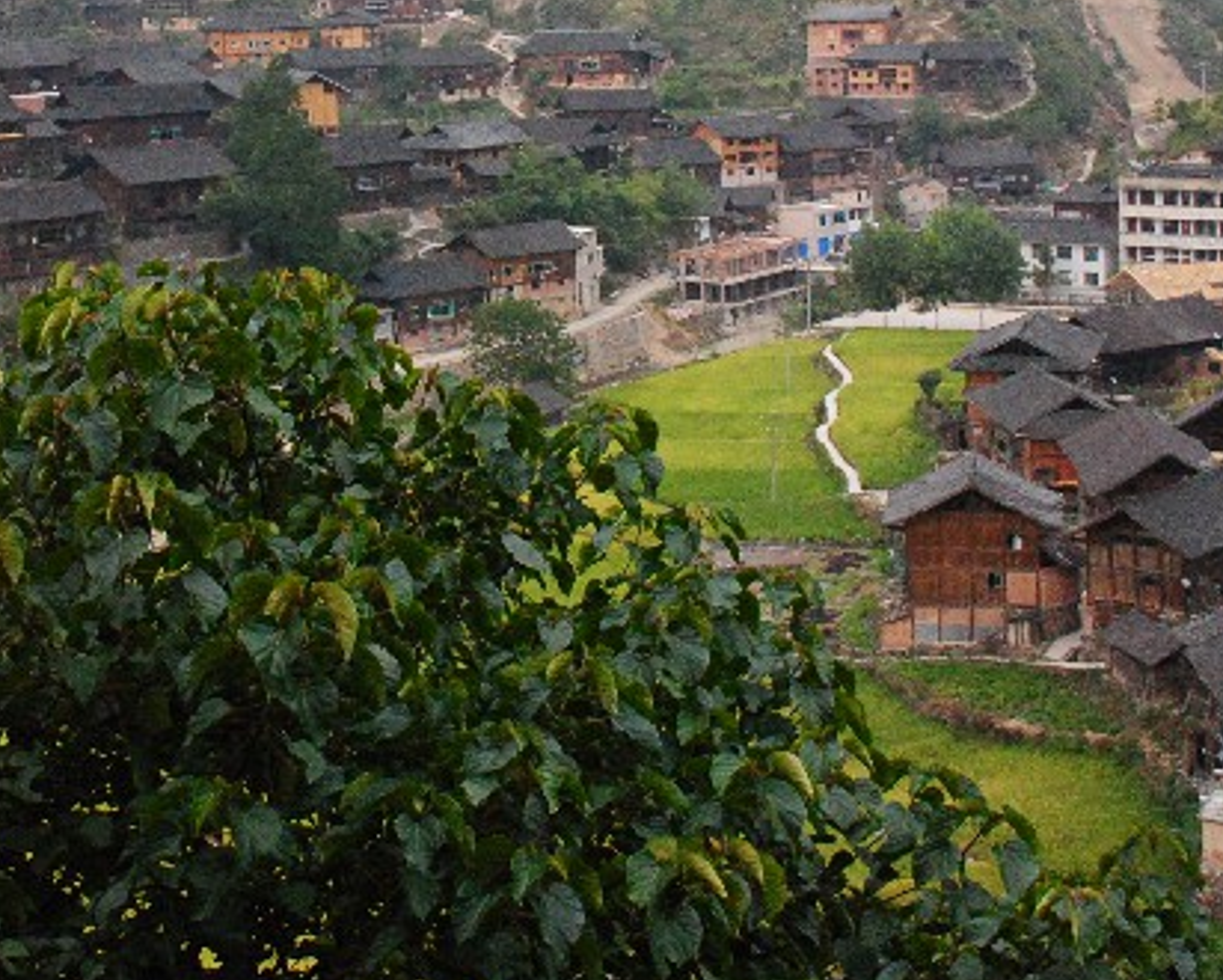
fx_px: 2535
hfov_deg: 27.0
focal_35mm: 70
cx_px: 416
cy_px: 34
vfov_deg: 21.2
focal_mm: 20
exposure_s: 1/125
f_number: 5.6
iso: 1600
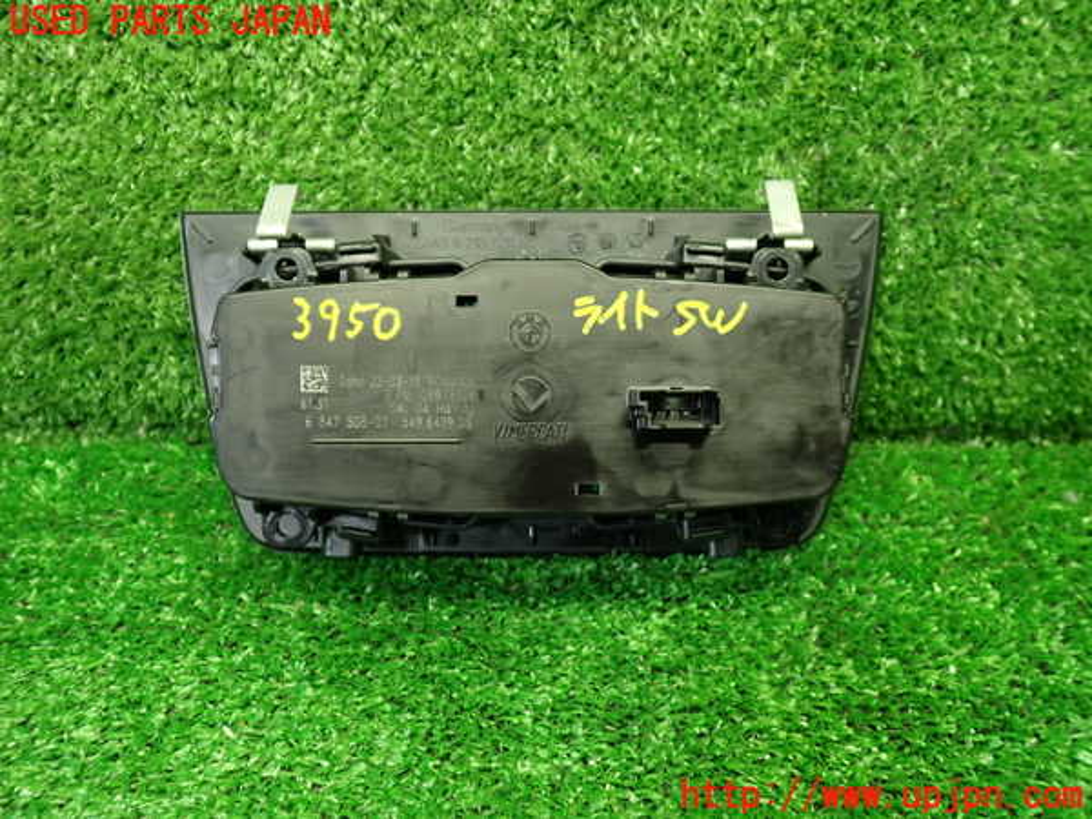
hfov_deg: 60.0
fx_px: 946
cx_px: 546
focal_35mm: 30
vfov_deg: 46.8
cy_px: 410
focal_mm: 5.4
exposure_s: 1/30
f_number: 2.3
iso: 250
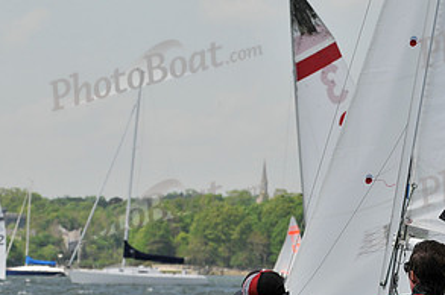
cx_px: 340
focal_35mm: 291
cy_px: 268
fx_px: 3589
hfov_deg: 7.1
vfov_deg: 4.7
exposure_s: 1/800
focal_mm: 98
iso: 200
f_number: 7.1
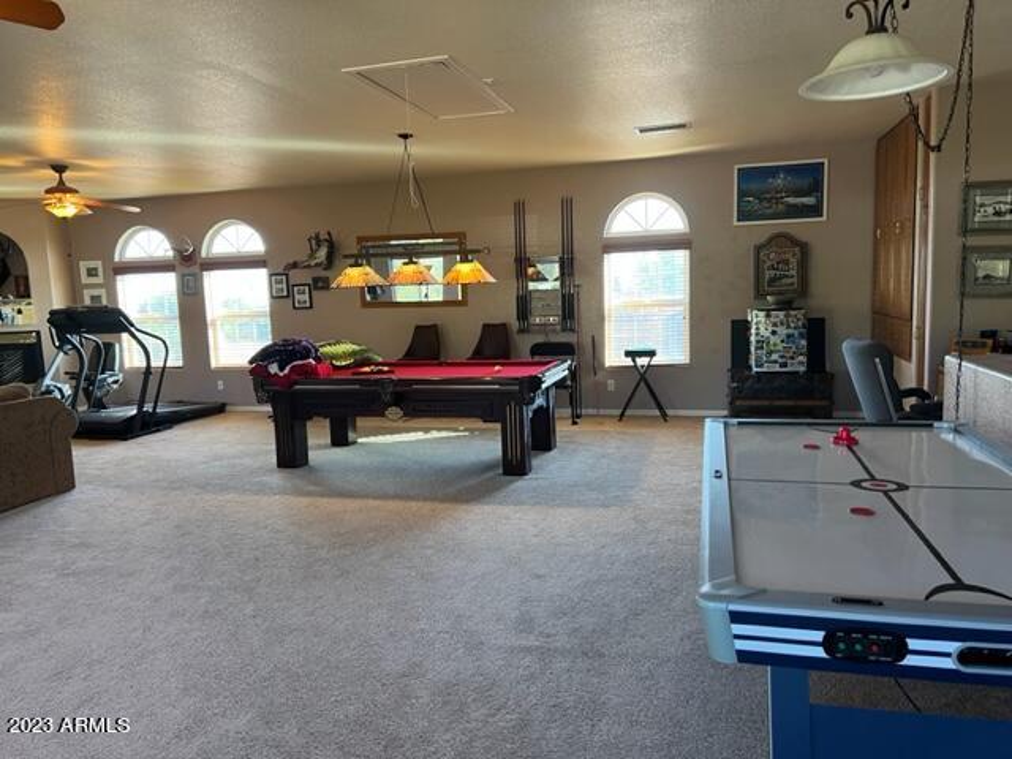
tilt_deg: -7.2
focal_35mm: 26
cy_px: 380
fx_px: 760
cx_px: 506
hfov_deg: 67.3
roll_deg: +2.3
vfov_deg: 53.1
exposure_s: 1/60
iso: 100
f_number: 1.5
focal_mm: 5.7
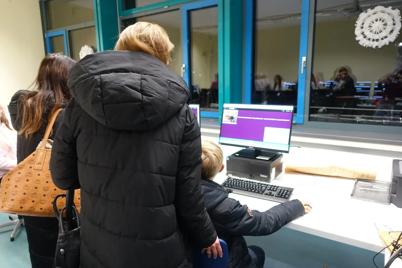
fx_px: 268
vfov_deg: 53.1
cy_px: 134
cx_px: 201
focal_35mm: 24
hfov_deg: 73.7
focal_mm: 8.8
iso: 400
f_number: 1.8
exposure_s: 1/30
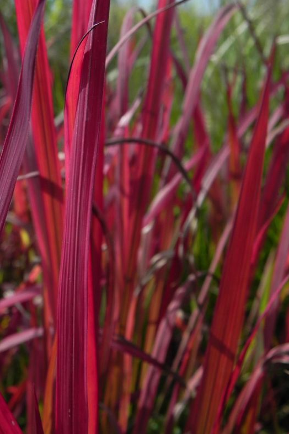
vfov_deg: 36.3
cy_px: 219
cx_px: 130
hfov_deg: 24.6
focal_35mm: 55
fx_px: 663
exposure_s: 1/800
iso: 160
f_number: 5.6
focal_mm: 9.2
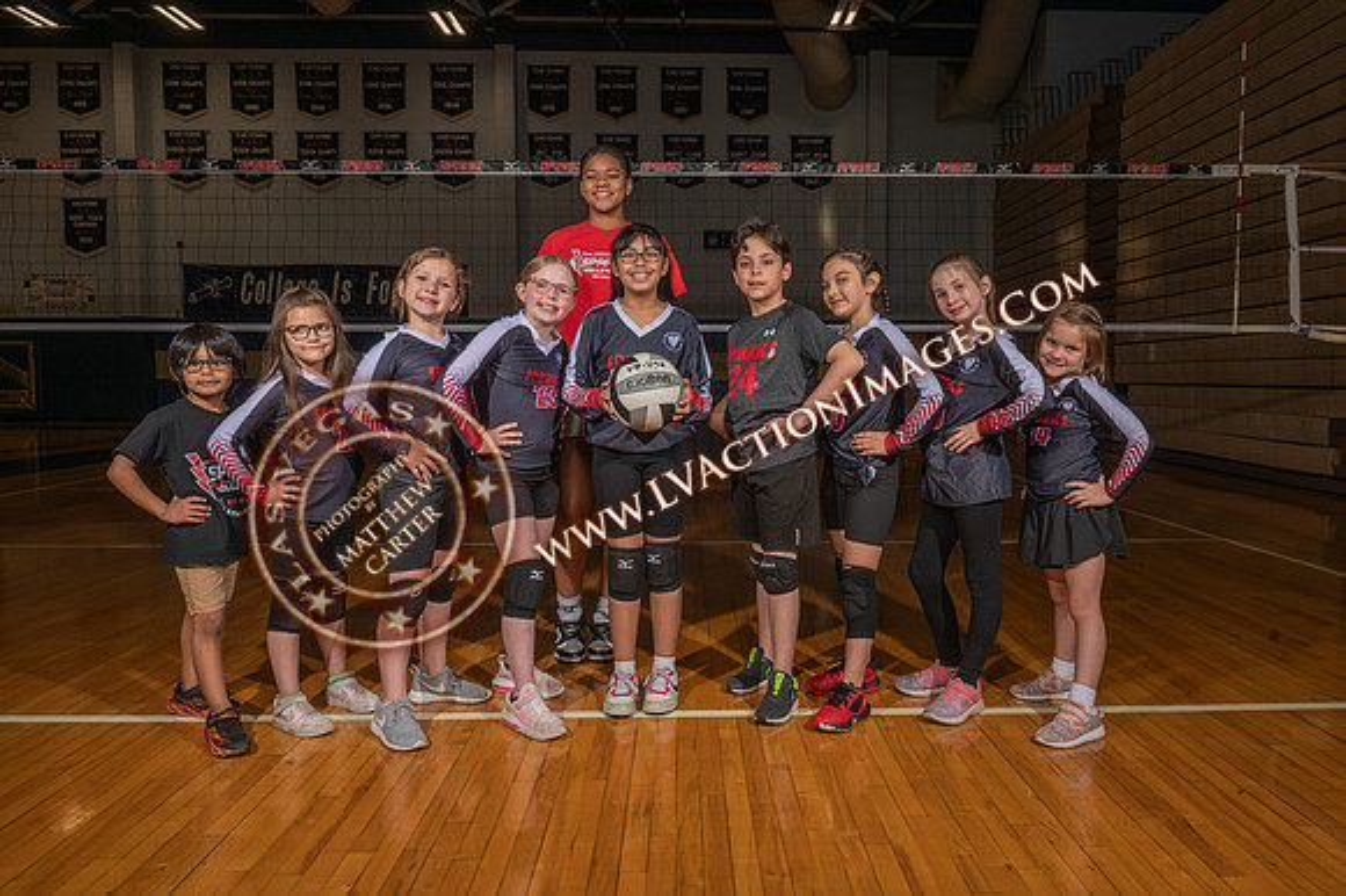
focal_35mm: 26
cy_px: 449
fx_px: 981
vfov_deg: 49.1
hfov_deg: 68.8
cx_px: 721
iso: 100
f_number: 8
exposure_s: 1/200
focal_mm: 24
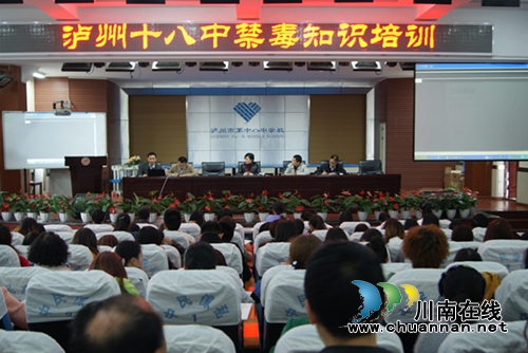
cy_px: 176
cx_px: 264
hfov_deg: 53.1
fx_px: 528
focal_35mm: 36
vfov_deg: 36.9
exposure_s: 1/2.5
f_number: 4
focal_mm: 24
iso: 100
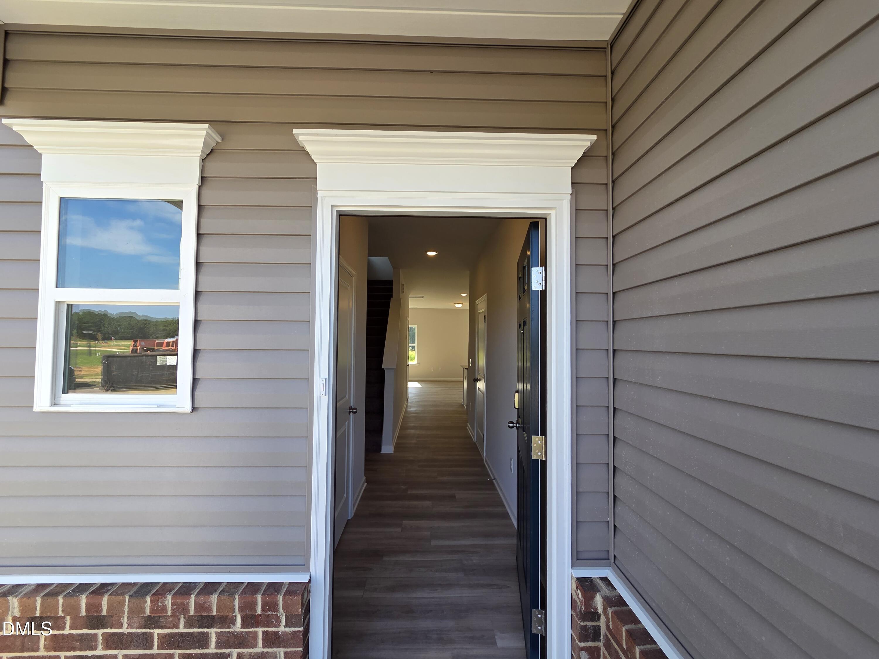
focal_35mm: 13
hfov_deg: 106.2
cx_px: 440
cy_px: 330
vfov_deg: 89.9
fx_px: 330
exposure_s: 1/250
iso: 50
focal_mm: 2.2
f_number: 2.2
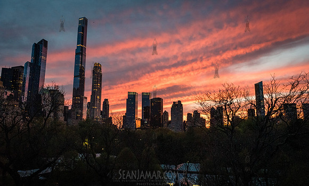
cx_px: 155
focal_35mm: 25
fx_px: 207
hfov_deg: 73.6
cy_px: 103
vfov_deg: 48.2
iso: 5000
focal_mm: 24
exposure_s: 1/320
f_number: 5.6
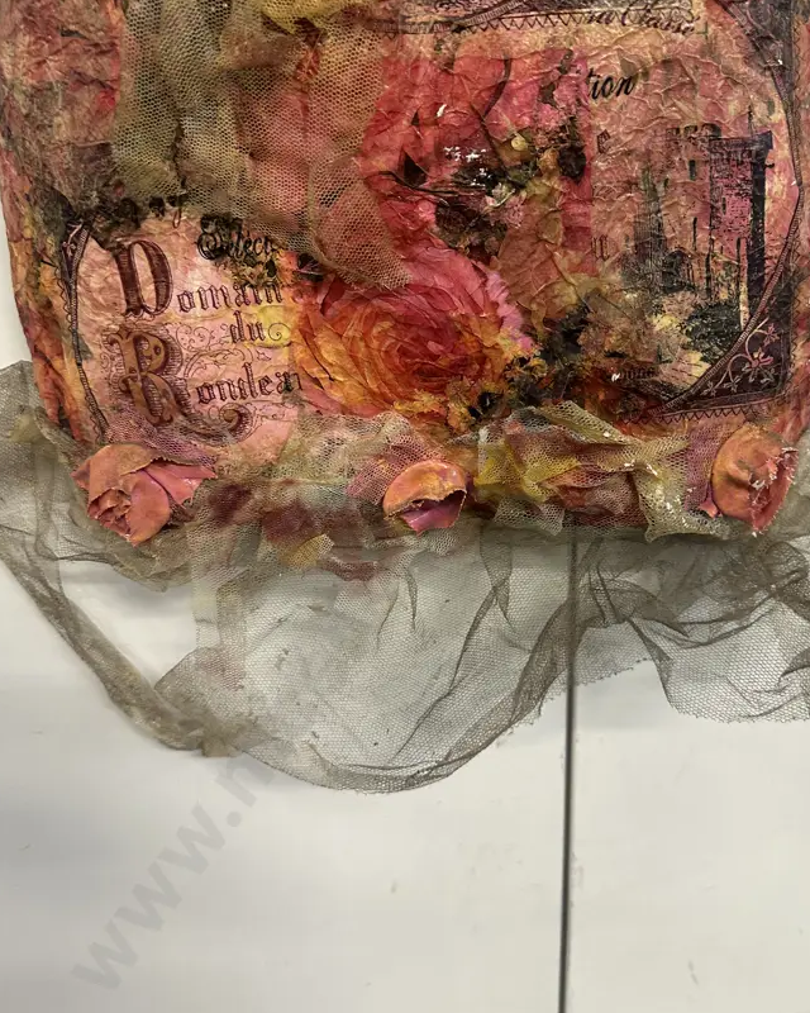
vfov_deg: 58.7
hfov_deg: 48.3
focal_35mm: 30
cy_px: 470
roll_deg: +1.0
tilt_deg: -20.7
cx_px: 475
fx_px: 899
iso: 200
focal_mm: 6.86
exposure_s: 1/50
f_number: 1.78
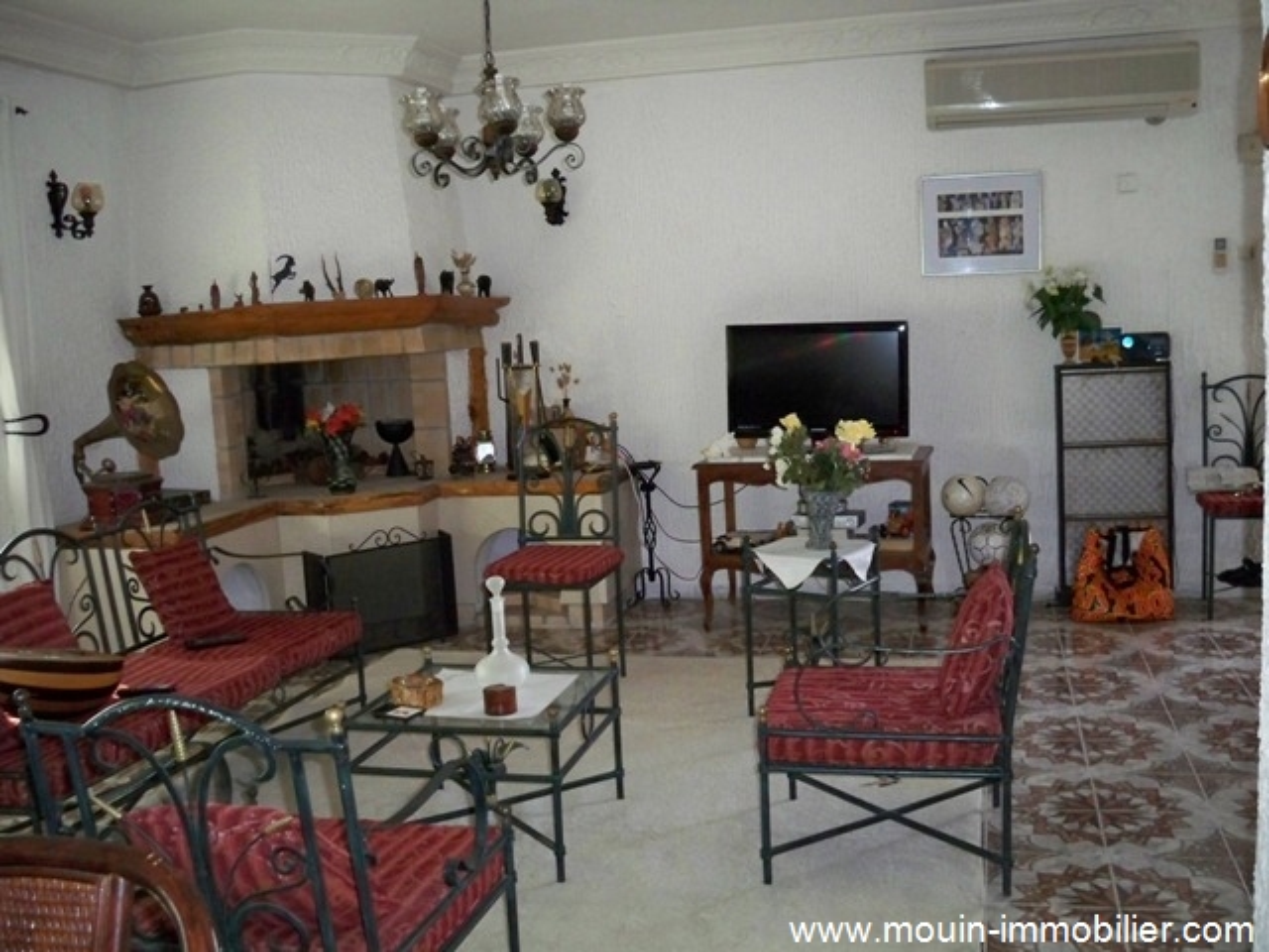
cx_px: 634
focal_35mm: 35
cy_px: 476
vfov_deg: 40.7
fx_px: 1283
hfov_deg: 52.6
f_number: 3.1
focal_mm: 6.3
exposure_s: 1/60
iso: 400
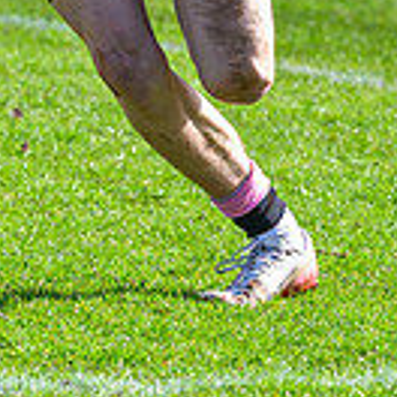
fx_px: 9109
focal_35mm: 702
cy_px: -153
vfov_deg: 2.5
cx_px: 67
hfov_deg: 2.5
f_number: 3.5
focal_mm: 125
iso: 640
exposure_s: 1/2000
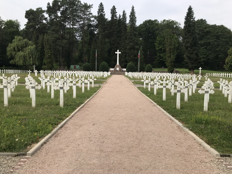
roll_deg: +1.1
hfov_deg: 63.4
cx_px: 116
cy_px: 87
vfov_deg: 49.7
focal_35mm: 28
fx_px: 188
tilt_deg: -2.0
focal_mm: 3.99
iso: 20
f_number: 1.8
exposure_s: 1/1623
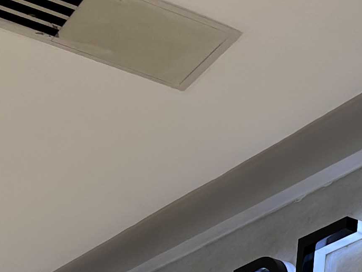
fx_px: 1266
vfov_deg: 12.0
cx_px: 432
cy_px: 331
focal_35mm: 121
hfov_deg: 15.7
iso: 64
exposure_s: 1/100
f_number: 1.5
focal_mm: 5.7
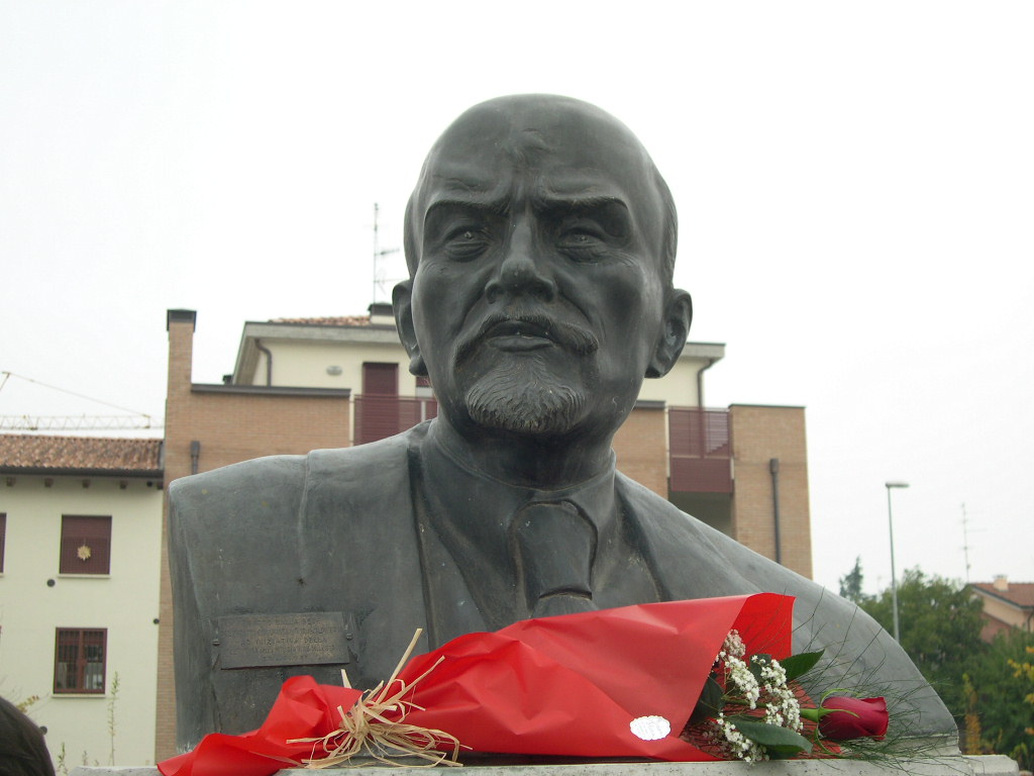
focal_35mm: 52
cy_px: 388
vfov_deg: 28.0
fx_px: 1553
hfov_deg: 36.8
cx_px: 517
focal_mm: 11.1
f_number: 3.2
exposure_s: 1/358
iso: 100
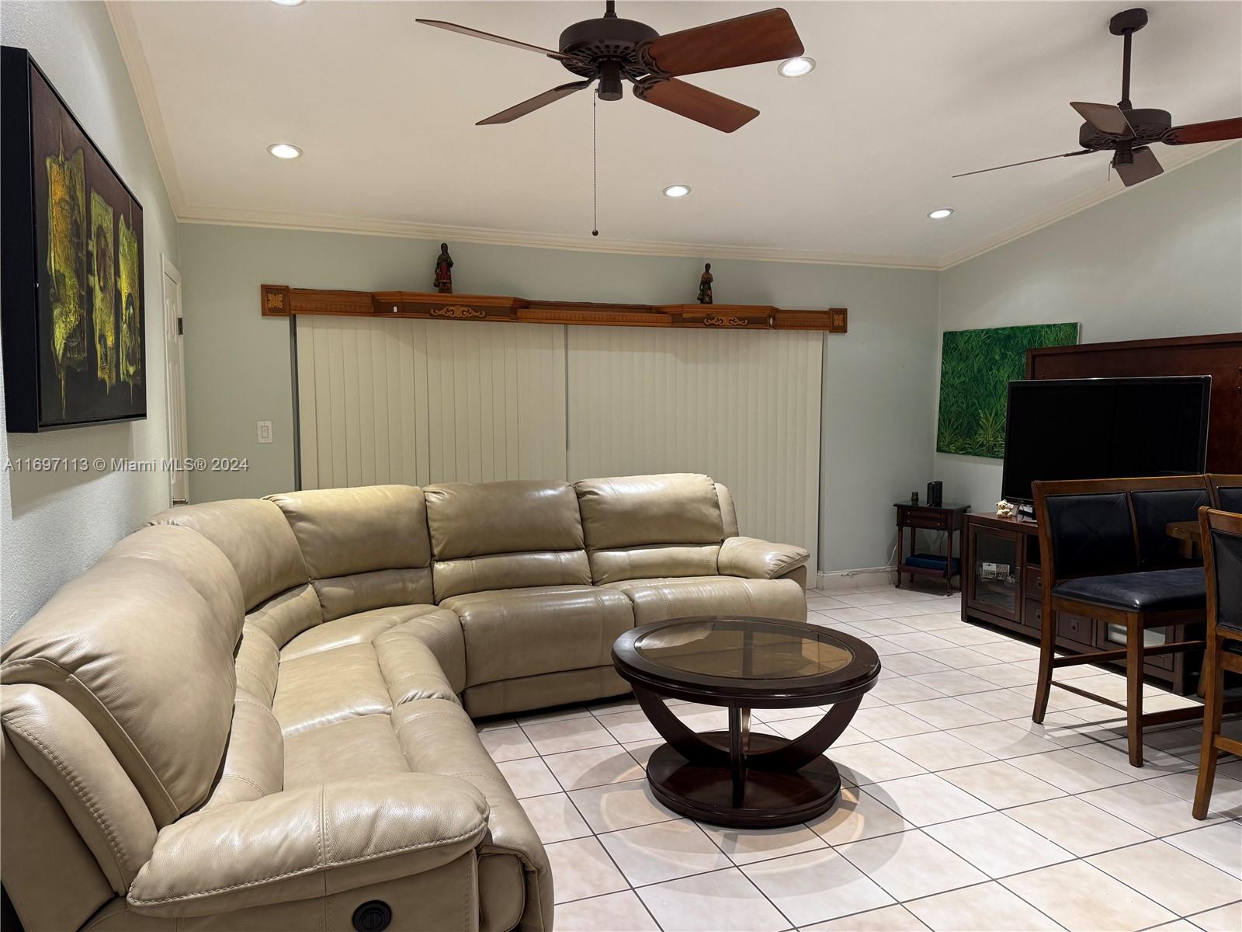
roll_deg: -0.2
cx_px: 621
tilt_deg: -5.1
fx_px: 861
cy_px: 466
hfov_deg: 71.6
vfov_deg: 56.8
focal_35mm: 24
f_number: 1.78
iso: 160
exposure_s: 1/60
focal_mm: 6.76
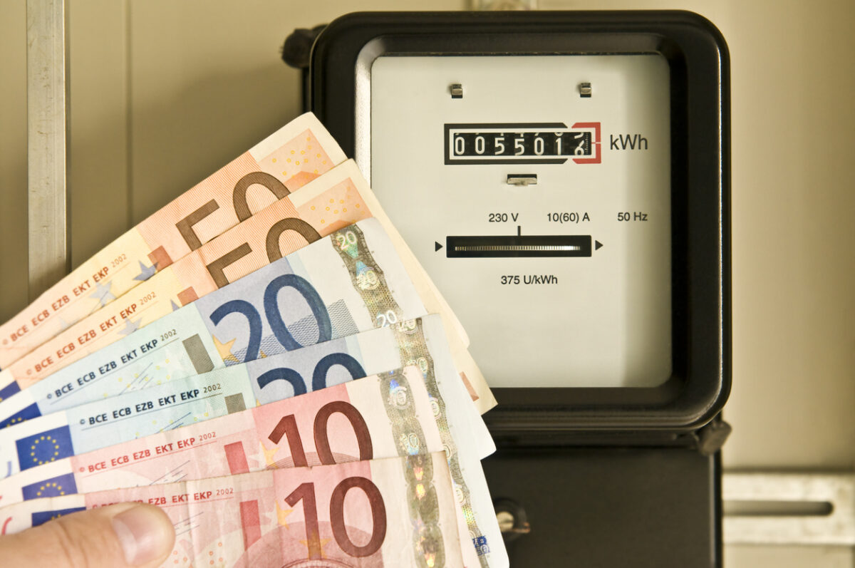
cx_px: 428
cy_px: 284
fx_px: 2491
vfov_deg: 13.0
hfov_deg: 19.5
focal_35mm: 105
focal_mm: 70
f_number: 5.6
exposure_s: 1/3
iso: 640
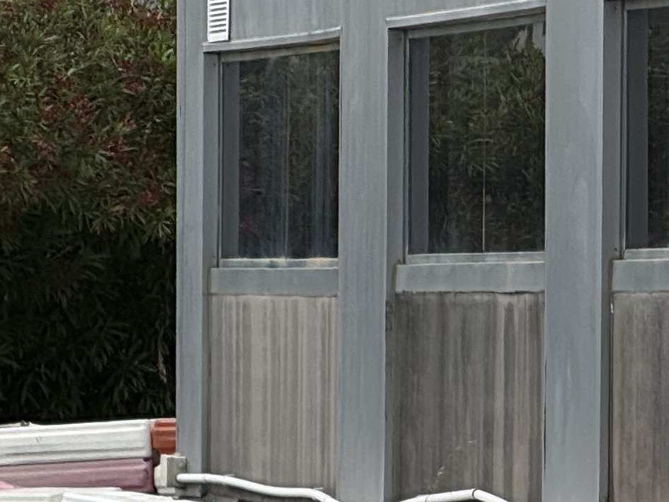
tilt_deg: -1.7
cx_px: 999
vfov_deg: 2.9
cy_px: 611
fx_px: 9858
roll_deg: -0.3
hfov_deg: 3.9
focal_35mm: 510
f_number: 2.8
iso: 50
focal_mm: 15.66
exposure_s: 1/1650
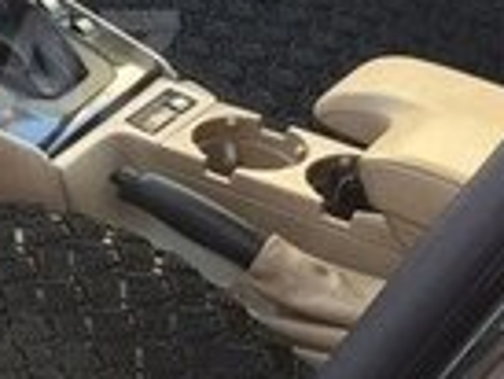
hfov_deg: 13.5
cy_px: 64
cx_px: -195
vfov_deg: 10.6
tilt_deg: -30.7
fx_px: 2040
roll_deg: -8.3
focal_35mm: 140
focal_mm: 4.15
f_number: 2.2
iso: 32
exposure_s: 1/50
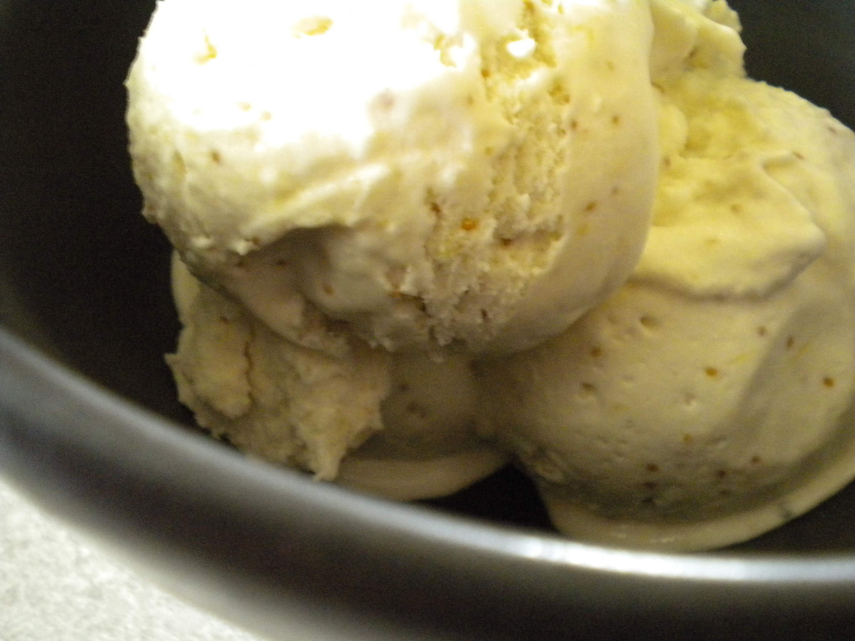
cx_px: 428
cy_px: 320
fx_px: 1013
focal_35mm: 41
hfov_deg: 45.8
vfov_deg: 35.1
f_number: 3.5
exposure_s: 1/7.2
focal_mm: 7.4
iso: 800
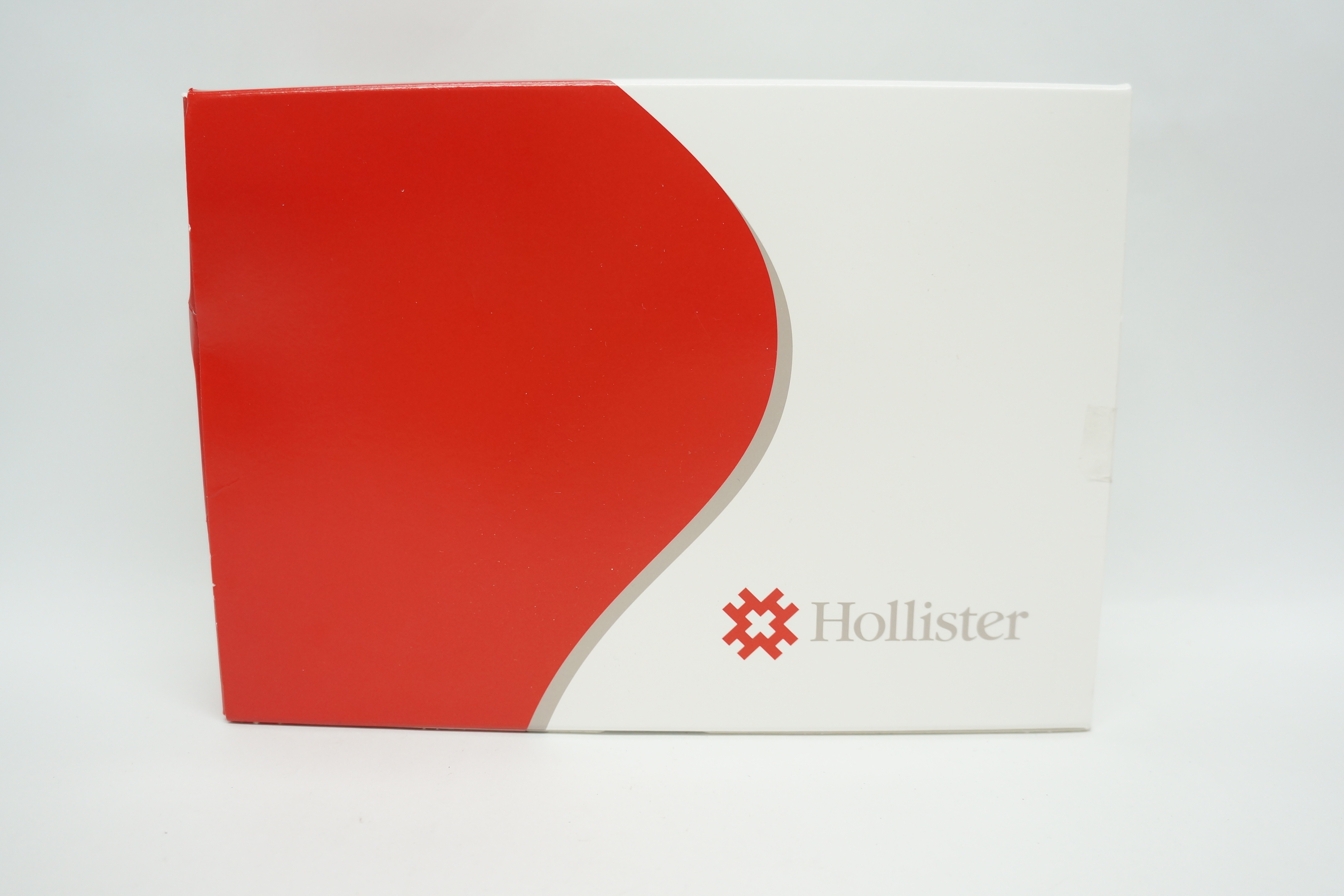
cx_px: 669
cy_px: 416
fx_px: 1120
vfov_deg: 43.6
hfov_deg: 61.9
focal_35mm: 30
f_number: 3.5
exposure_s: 1/200
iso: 400
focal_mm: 18
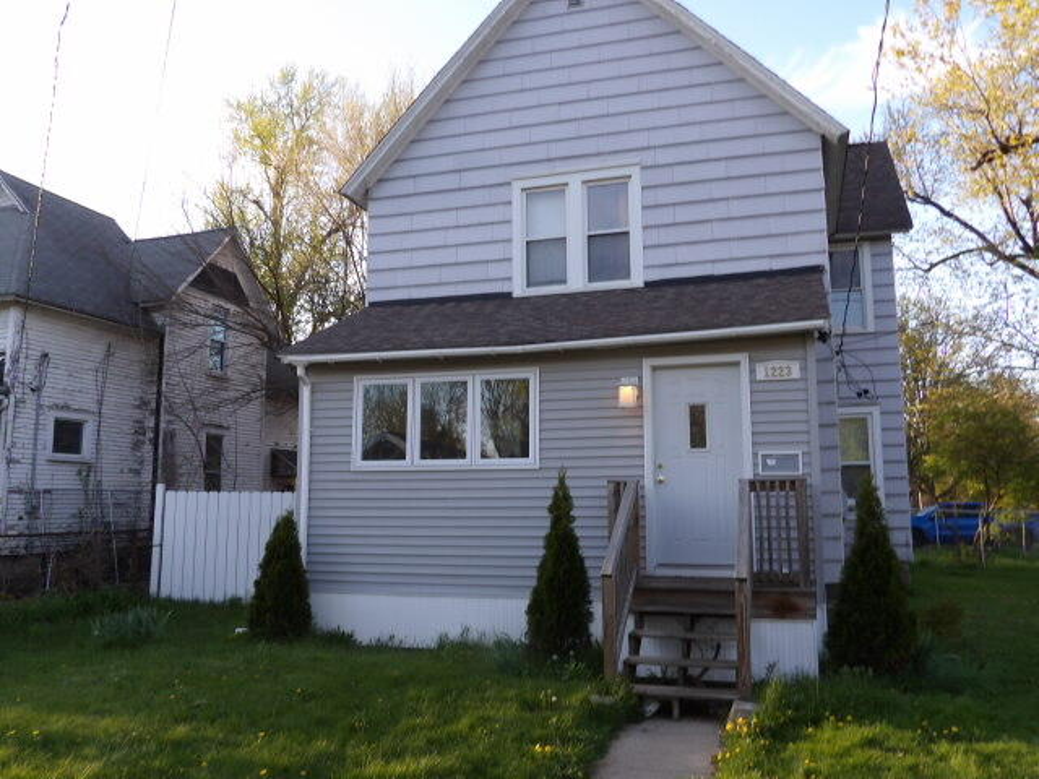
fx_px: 840
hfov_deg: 63.4
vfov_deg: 49.7
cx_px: 520
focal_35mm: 28
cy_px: 390
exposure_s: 1/136
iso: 100
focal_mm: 5
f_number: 3.4
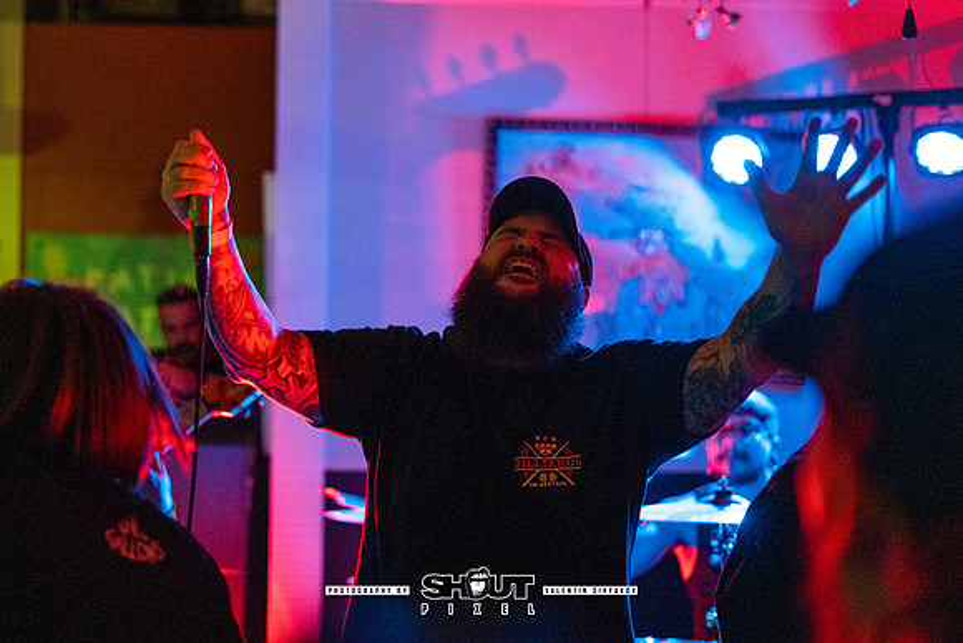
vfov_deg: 22.5
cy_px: 256
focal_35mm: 60
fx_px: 1610
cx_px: 383
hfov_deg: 33.2
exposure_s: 1/160
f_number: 1.8
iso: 3200
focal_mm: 50
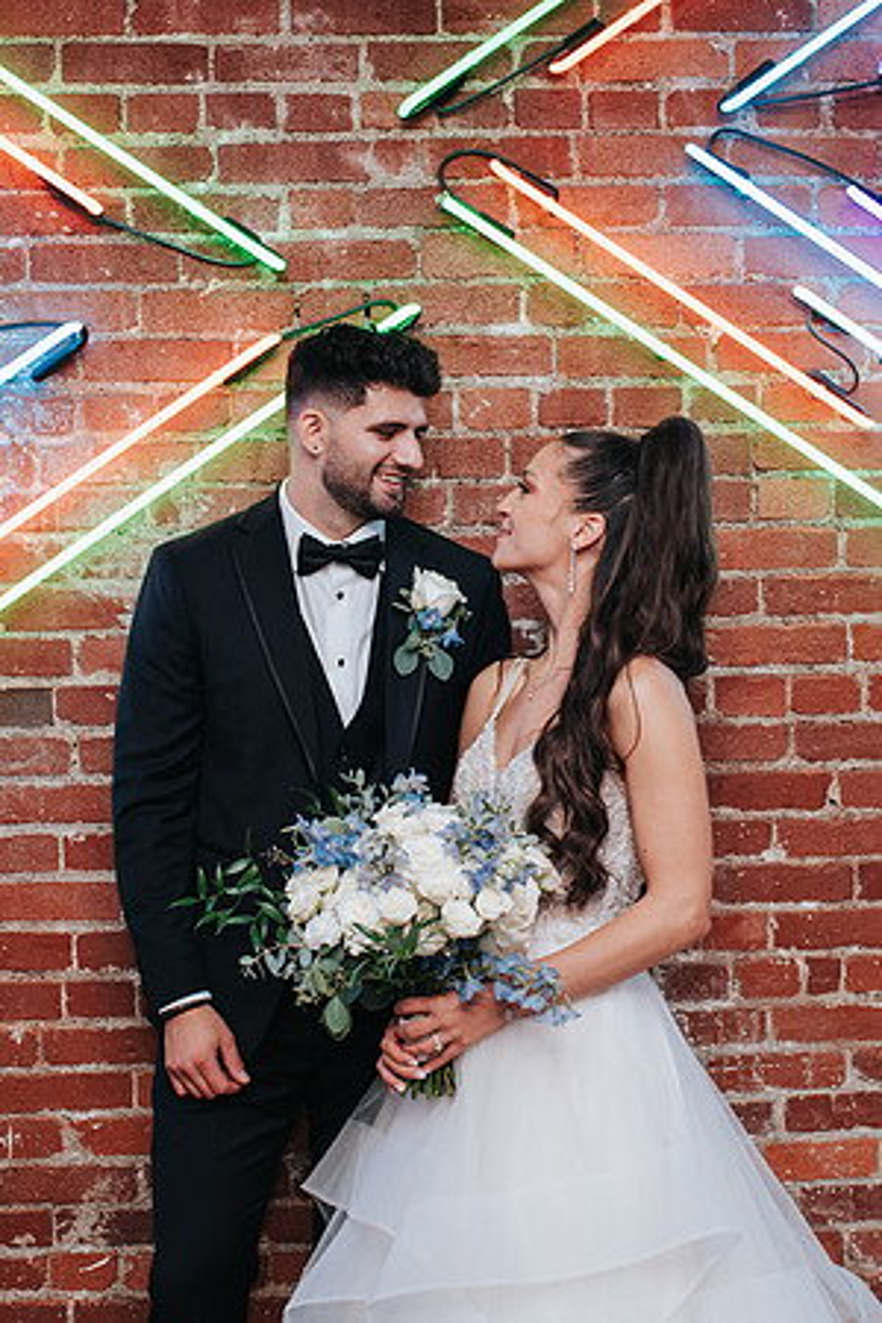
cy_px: 662
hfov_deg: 25.8
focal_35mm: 52
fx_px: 1928
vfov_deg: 37.9
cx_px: 449
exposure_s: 1/125
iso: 560
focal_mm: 35
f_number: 2.8
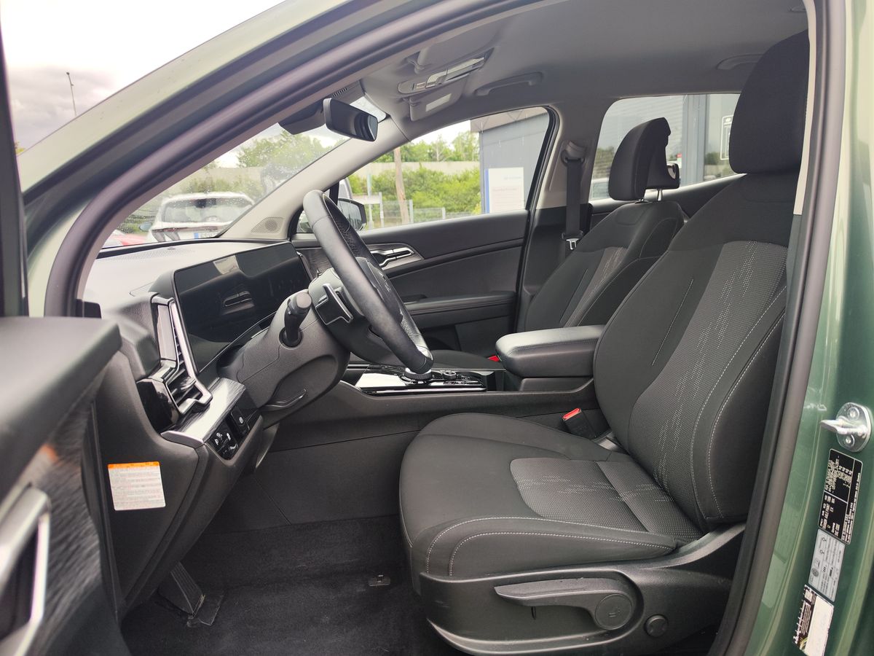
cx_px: 437
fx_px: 581
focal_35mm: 23
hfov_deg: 73.9
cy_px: 328
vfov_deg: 58.9
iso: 61
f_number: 1.69
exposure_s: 1/100
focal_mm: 7.01
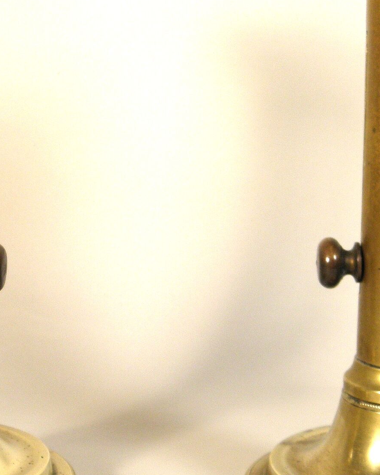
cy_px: 212
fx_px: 1393
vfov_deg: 19.4
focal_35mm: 99
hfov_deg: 15.5
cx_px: 155
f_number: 3.9
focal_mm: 7.9
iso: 100
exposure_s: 1/80
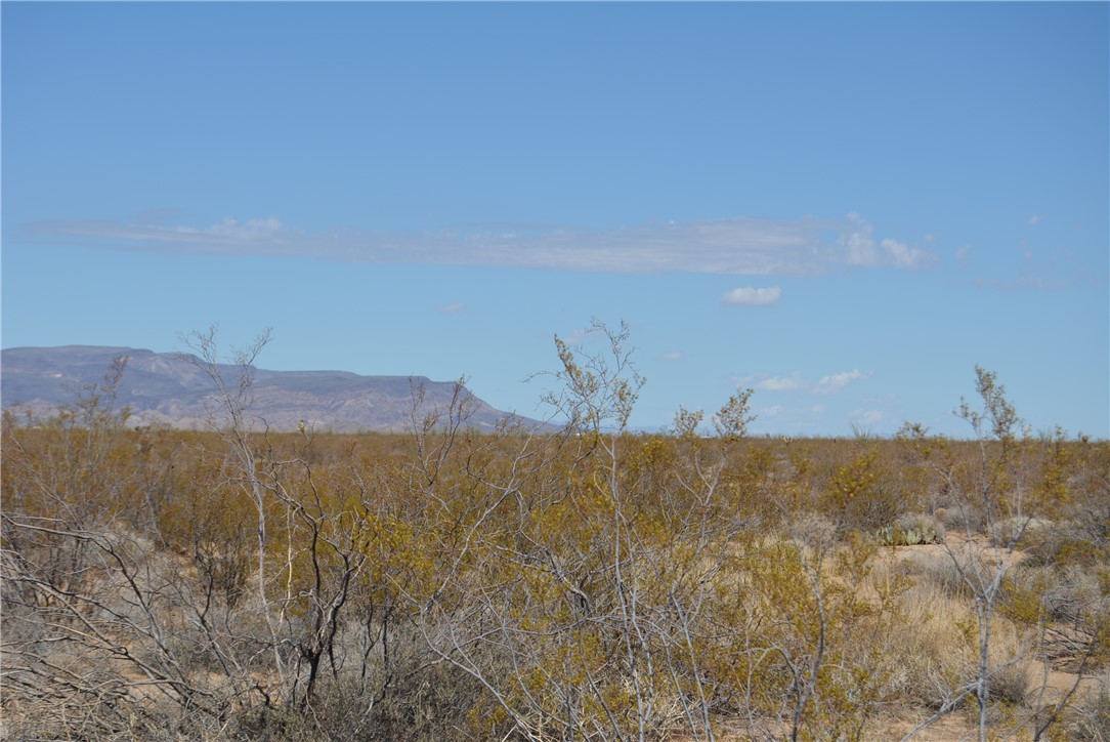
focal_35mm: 82
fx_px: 2545
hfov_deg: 24.6
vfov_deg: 16.6
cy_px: 371
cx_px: 555
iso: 100
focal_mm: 55
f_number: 8
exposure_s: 1/400
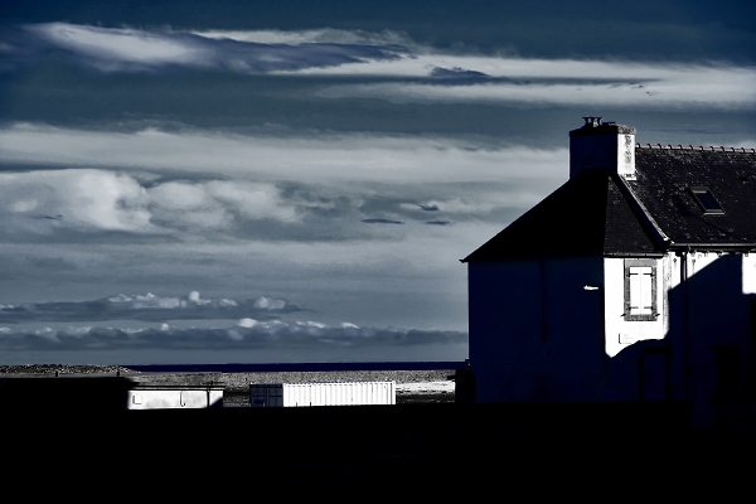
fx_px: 3927
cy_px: 252
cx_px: 378
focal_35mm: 187
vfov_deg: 7.3
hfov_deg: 11.0
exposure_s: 1/250
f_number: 10
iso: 100
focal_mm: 125
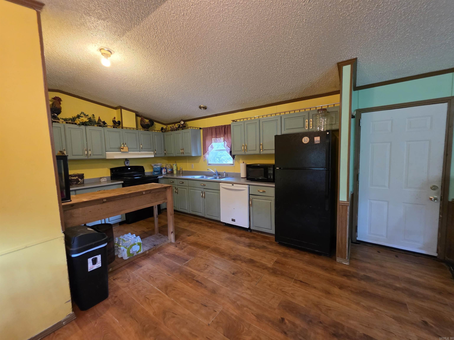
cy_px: 170
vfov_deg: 89.9
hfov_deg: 106.2
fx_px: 170
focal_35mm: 13
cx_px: 227
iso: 500
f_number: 1.9
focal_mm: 2.2
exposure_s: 1/60
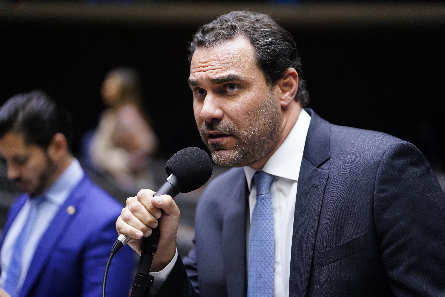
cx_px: 222
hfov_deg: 23.9
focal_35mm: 85
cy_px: 148
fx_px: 1051
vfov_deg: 16.1
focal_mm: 85
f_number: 1.8
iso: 3200
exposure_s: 1/320
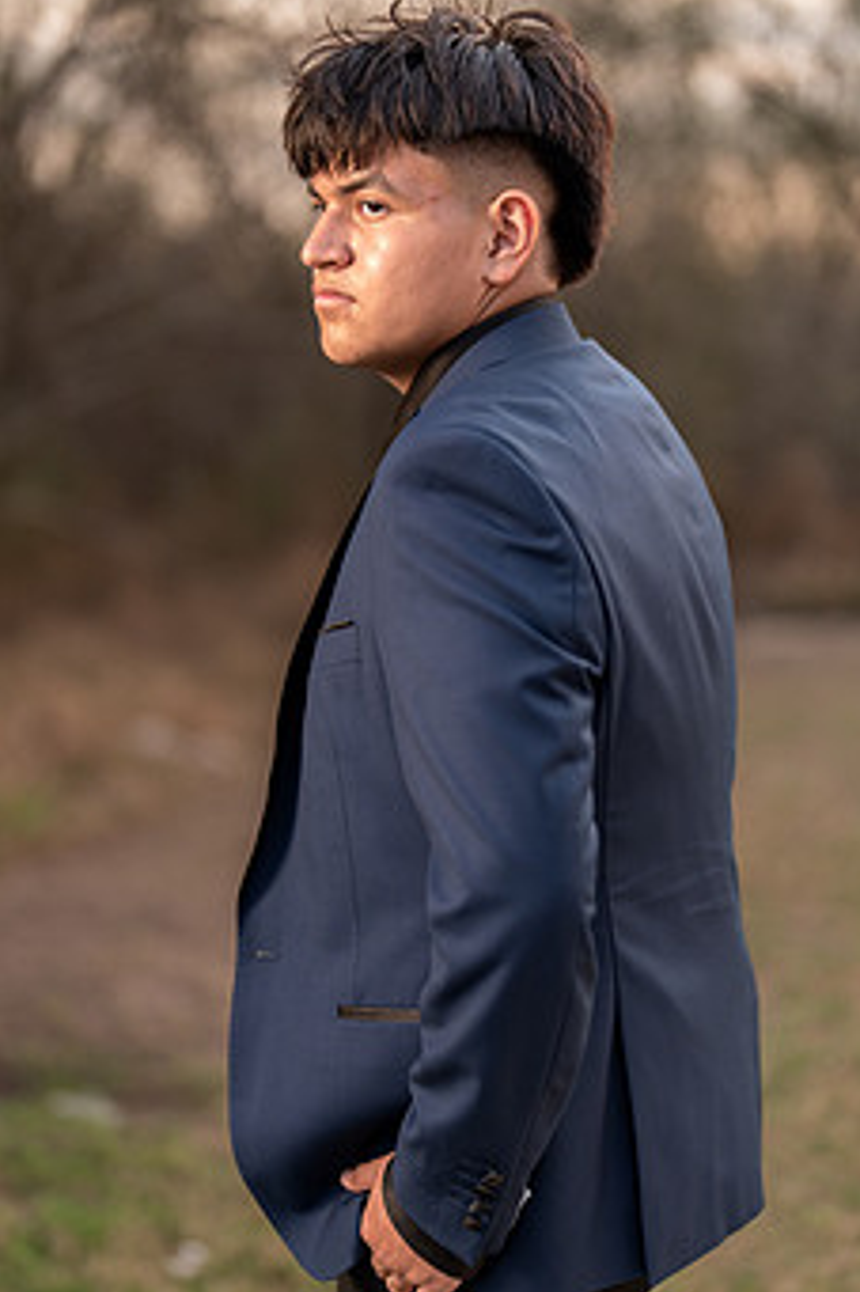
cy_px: 633
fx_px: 2367
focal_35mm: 66
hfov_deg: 20.6
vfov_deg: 30.5
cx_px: 413
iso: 100
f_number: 1.2
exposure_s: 1/250
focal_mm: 50
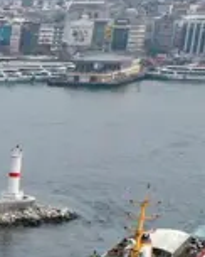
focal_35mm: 151
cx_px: -454
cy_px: 349
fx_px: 1147
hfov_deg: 8.3
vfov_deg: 12.3
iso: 200
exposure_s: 1/2000
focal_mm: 10.26
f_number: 3.5
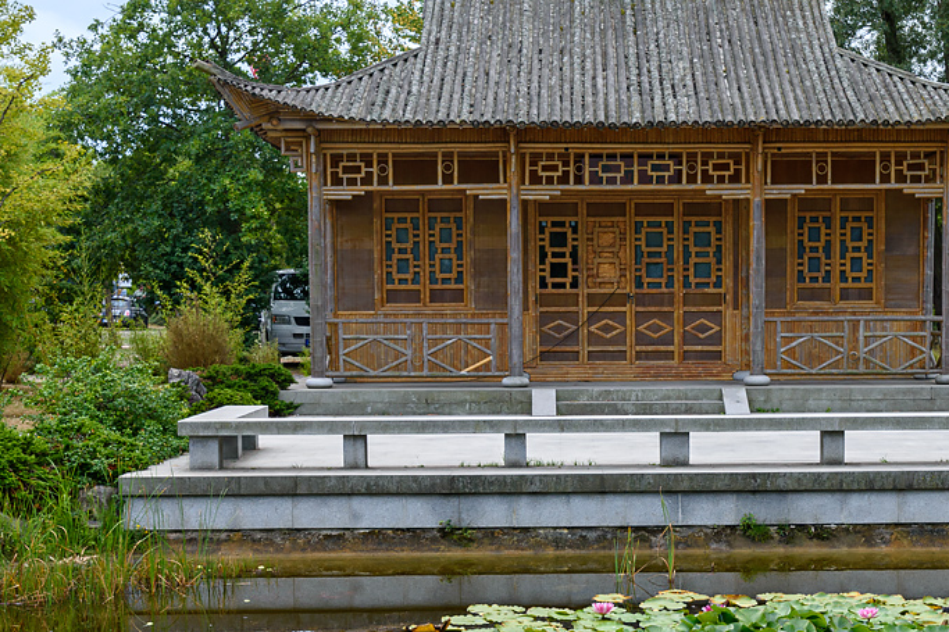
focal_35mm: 66
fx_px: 1736
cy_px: 415
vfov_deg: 20.6
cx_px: 636
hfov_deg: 30.3
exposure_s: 1/200
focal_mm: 25
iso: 200
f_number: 8
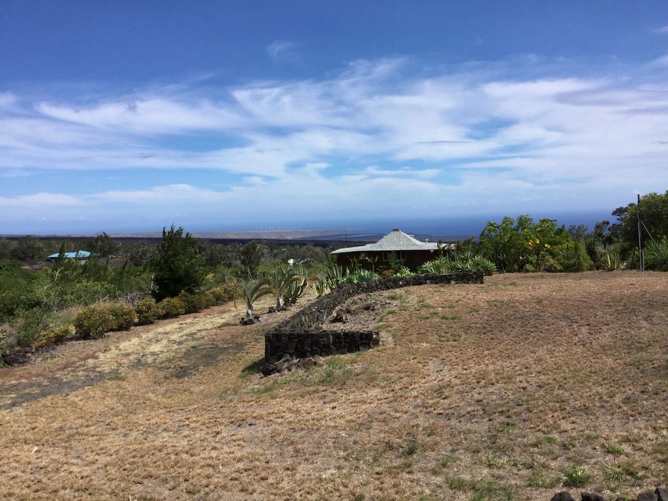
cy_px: 250
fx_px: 598
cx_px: 334
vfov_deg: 45.4
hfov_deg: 58.4
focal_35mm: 31
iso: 25
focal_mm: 3.3
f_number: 2.4
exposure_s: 1/1698
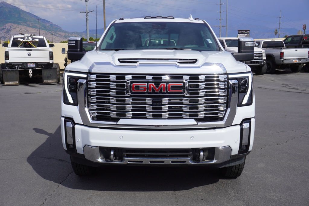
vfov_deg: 33.1
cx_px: 154
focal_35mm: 40
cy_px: 103
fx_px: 348
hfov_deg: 47.9
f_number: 11
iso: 100
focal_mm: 27
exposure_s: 1/250
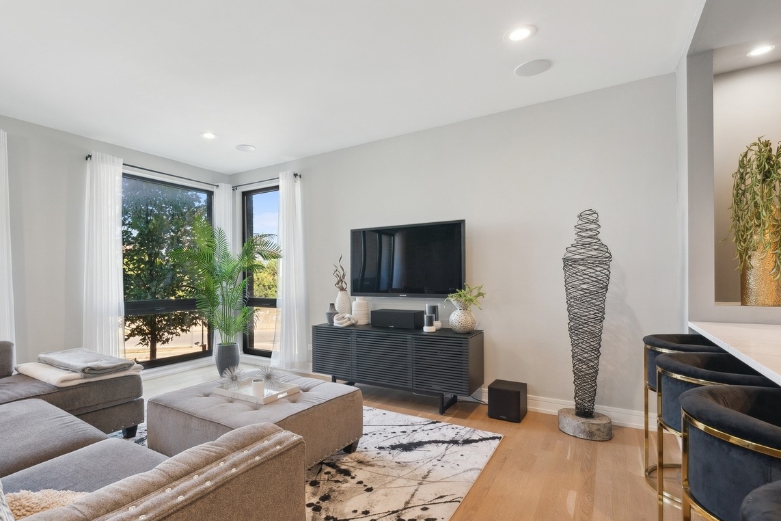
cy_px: 254
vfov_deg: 70.4
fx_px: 369
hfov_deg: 92.7
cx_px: 336
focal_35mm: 17
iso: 400
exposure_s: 1/15
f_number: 8
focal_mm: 12
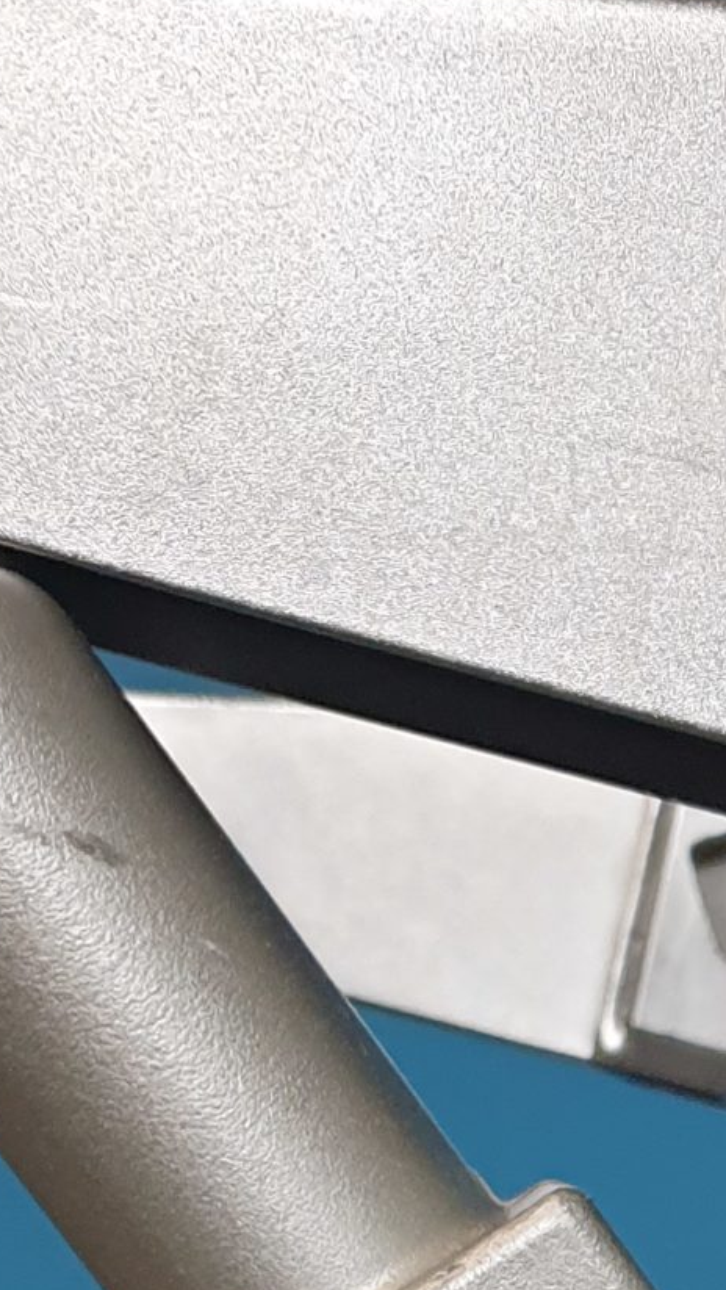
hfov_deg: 12.6
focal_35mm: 88
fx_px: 3009
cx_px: 1278
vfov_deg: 21.4
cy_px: 1760
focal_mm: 4.3
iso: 160
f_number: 1.5
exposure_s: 1/50
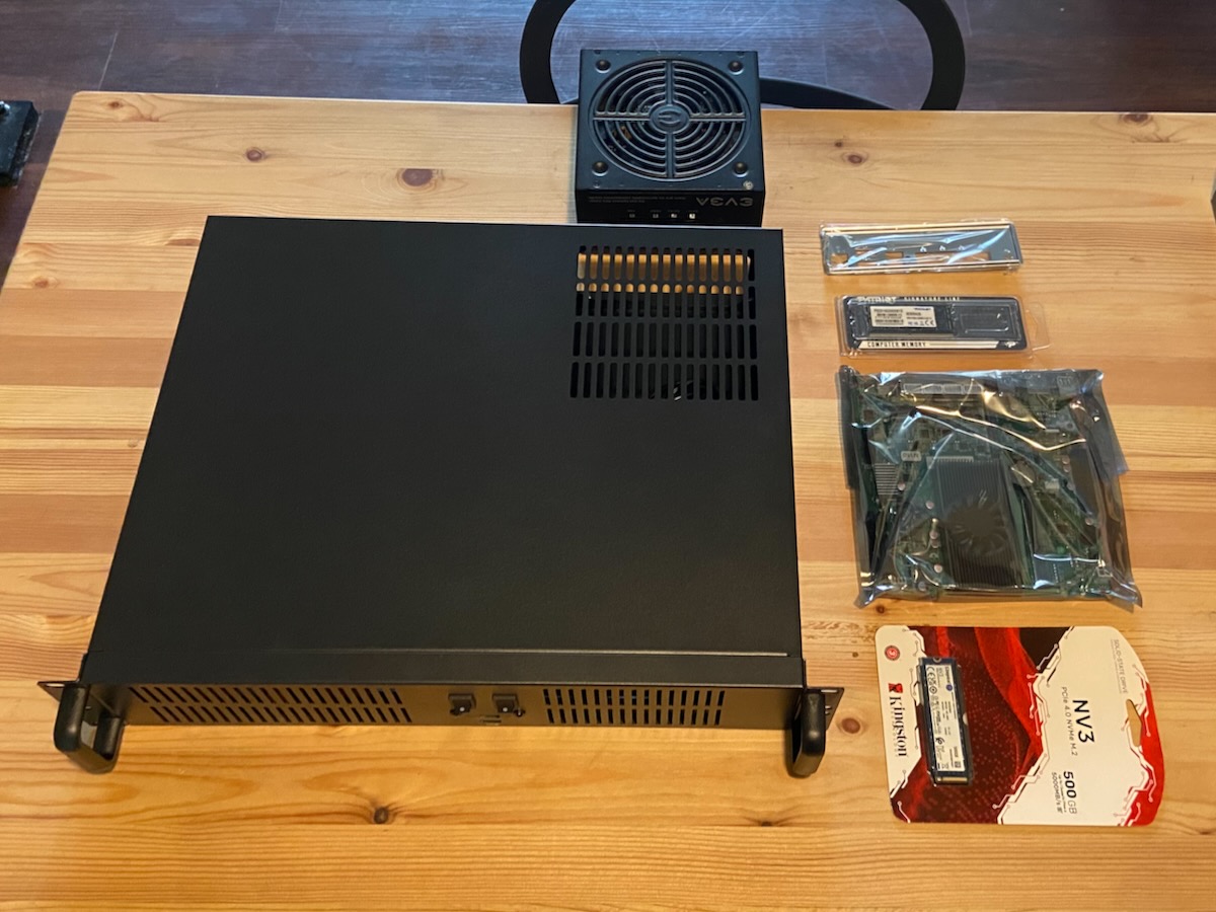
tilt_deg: -58.8
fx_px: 913
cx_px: 608
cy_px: 456
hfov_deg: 67.3
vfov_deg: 53.1
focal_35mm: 26
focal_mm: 4.25
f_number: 1.8
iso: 500
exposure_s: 1/51
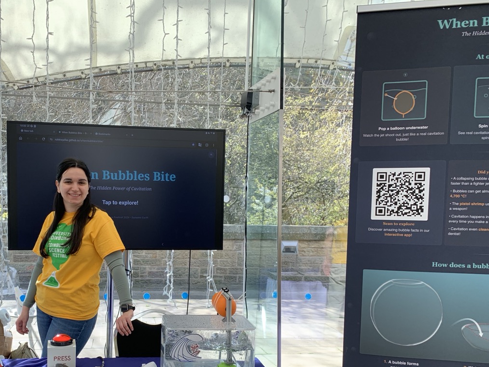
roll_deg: -0.1
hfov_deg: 50.4
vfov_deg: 39.1
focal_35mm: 36
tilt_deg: -6.4
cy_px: 249
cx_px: 160
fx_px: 508
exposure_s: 1/306
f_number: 1.8
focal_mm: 4.25
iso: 25
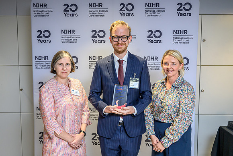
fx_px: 259
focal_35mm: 40
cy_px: 78
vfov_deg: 33.4
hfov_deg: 48.4
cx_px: 116
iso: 2500
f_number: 4.5
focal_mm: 40
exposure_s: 1/200
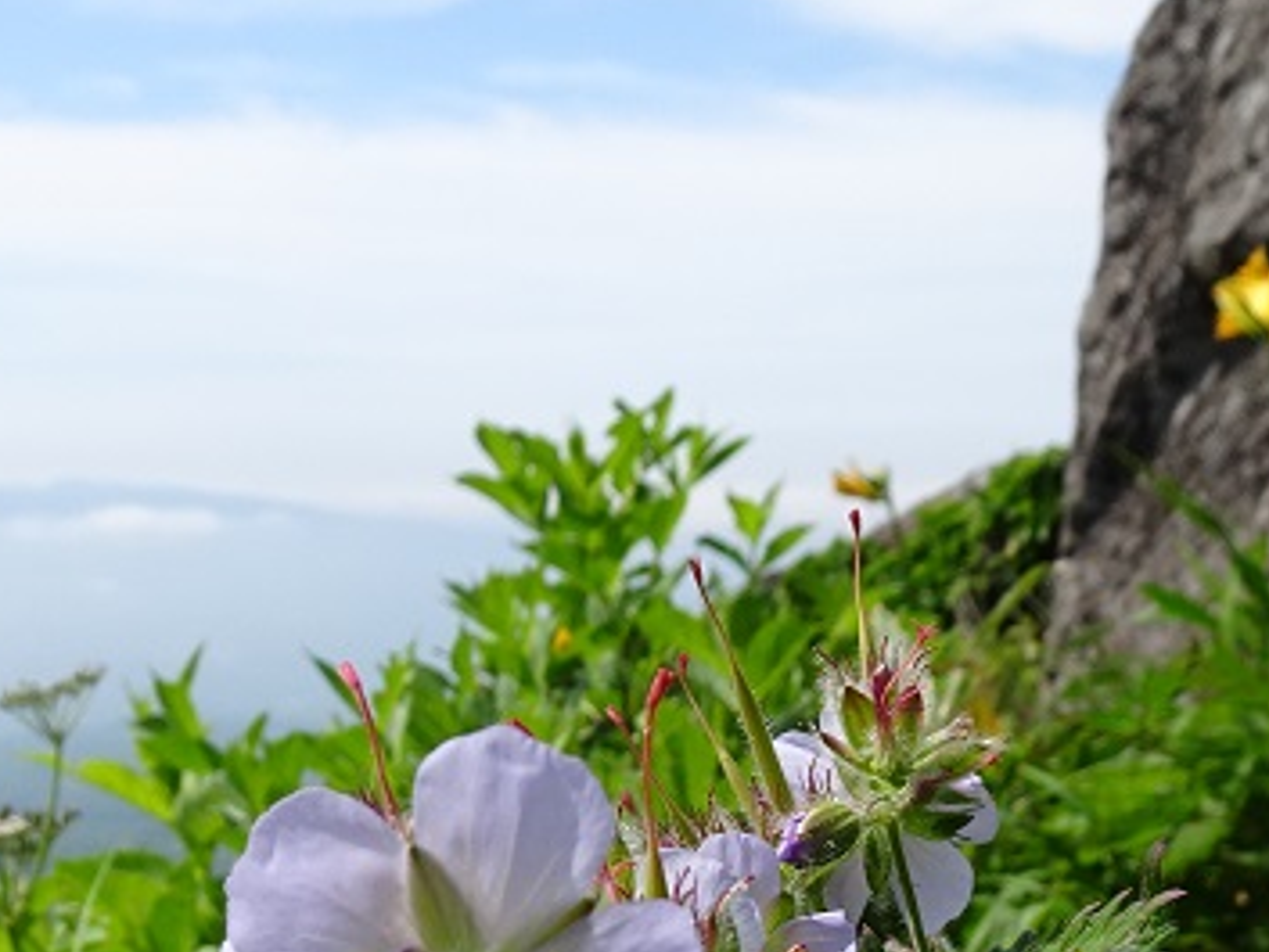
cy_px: 891
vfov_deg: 23.0
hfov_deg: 31.1
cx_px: 550
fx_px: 2274
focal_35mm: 62
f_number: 3.5
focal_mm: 4.1
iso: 80
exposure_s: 1/800
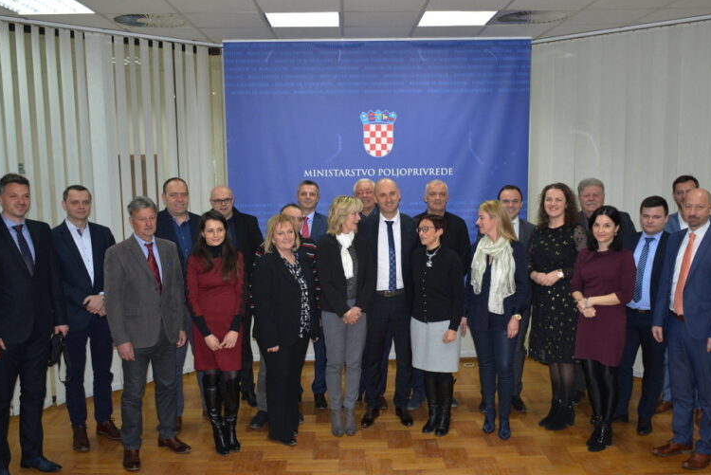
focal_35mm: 32
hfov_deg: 58.7
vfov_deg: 41.2
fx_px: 632
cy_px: 250
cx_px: 358
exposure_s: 1/60
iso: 560
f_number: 3.5
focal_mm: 20
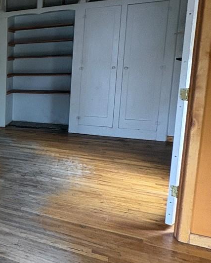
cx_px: -154
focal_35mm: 41
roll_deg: +3.6
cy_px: 106
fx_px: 320
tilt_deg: -7.6
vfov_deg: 44.5
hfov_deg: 23.1
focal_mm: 2.22
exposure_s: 1/60
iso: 320
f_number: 2.2
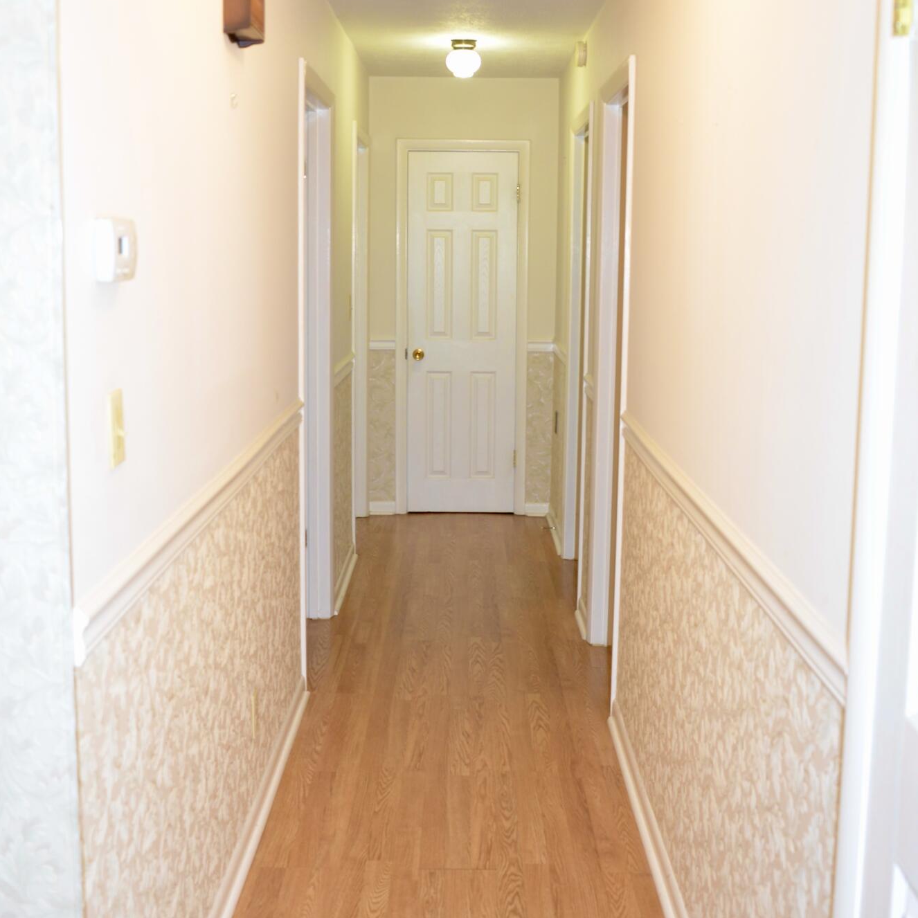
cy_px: 393
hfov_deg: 40.9
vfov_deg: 40.8
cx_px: 458
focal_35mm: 41
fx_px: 1230
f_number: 5
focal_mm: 32
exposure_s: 1/60
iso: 1400
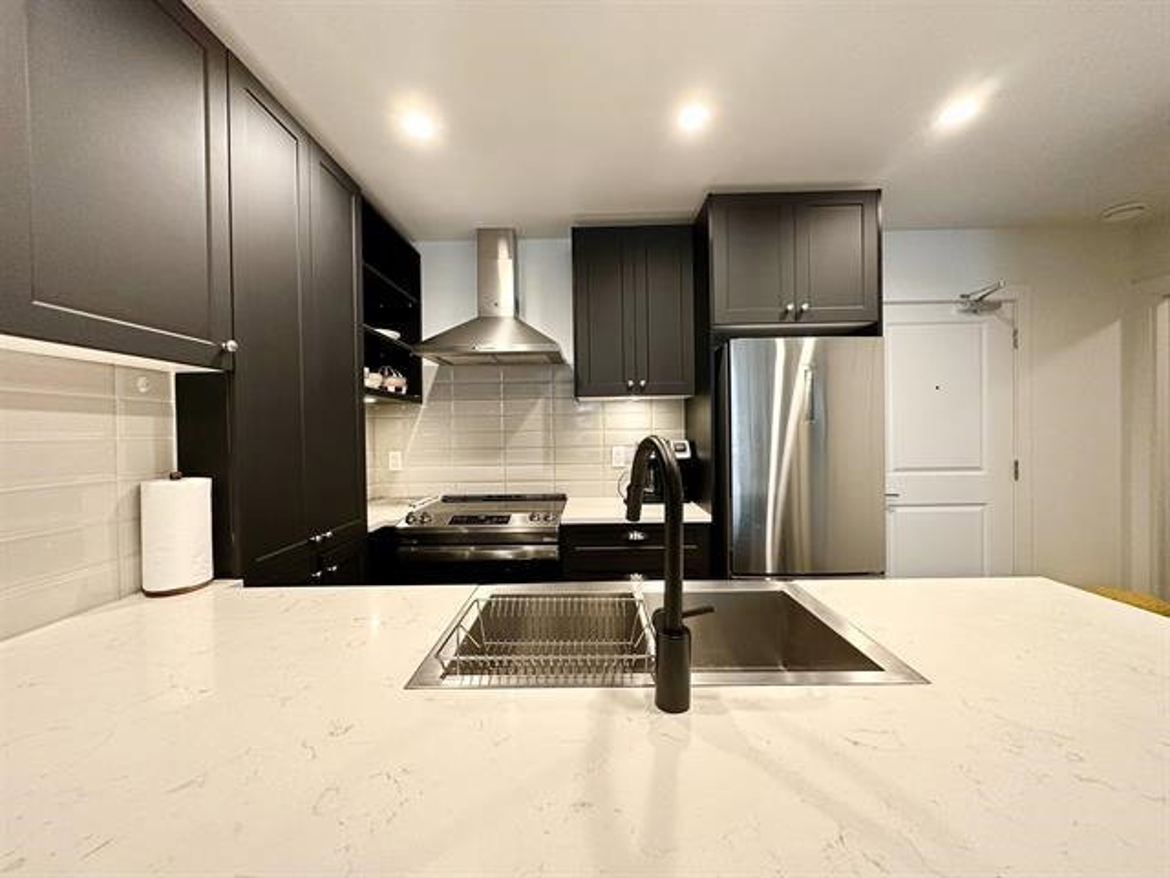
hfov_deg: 102.1
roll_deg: +1.1
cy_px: 439
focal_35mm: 14
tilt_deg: -1.5
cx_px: 585
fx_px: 473
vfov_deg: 85.7
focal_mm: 2.22
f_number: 2.2
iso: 320
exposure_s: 1/60
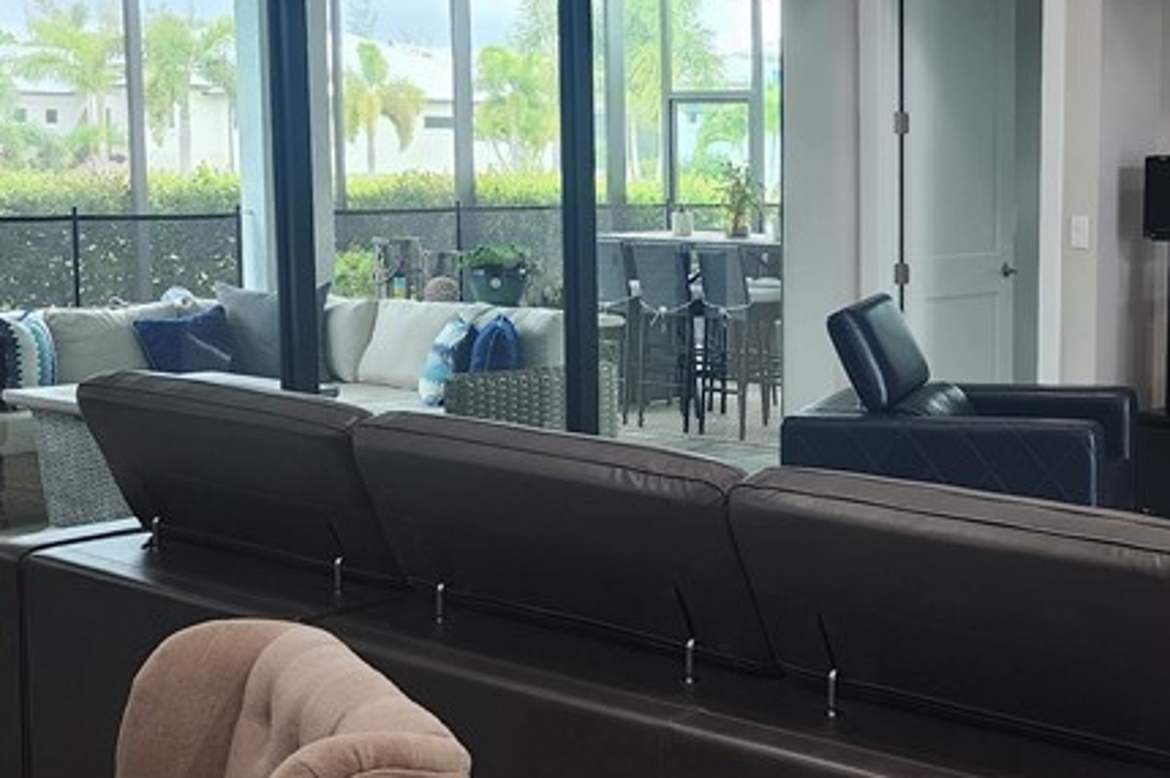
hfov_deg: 33.5
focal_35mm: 57
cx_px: 1020
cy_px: 332
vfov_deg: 23.7
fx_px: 1851
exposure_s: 1/120
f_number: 1.8
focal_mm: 6.4
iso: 320
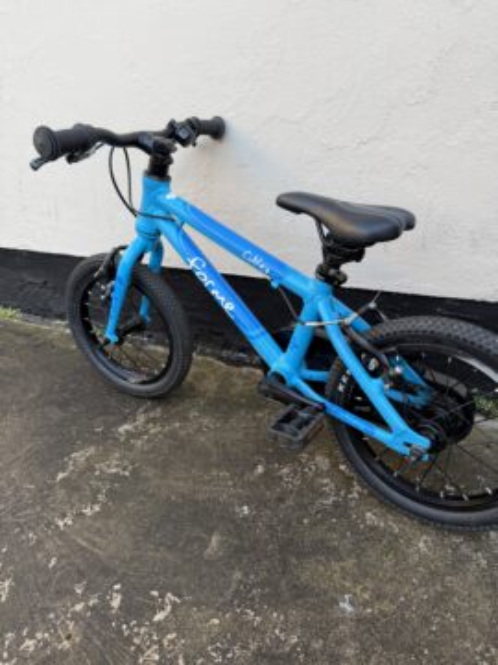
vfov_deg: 71.6
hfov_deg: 56.8
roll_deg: +4.8
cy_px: 332
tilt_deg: -27.1
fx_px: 460
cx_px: 249
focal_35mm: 24
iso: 64
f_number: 1.78
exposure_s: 1/144
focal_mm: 6.76
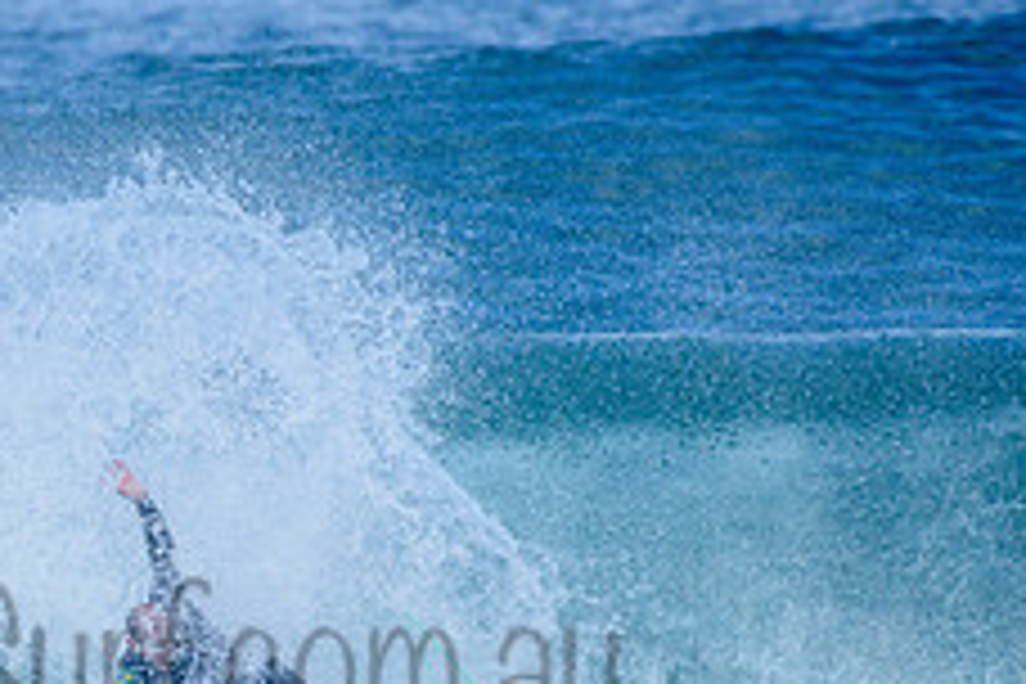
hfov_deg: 1.6
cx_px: 144
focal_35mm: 1270
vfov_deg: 1.1
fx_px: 36192
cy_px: 610
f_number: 5.6
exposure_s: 1/2000
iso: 280
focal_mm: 500
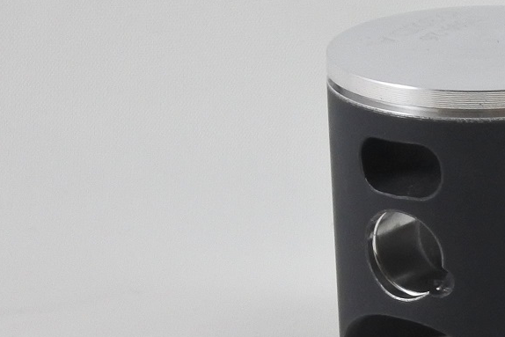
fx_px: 2483
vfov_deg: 7.7
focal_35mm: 177
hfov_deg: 11.3
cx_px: 641
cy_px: 311
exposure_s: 1/125
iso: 500
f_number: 4.8
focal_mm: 21
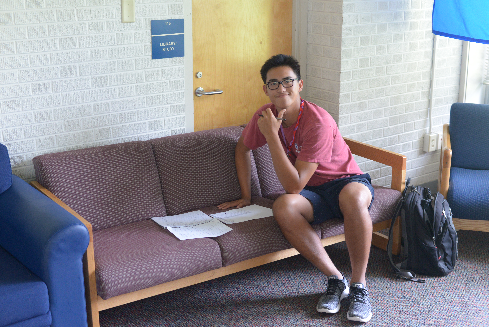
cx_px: 244
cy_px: 164
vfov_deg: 27.0
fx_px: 679
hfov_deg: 39.6
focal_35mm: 50
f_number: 3.5
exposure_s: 1/160
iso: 2000
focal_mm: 50
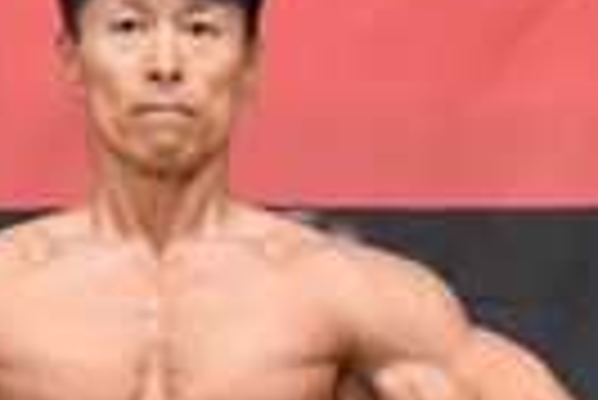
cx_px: 173
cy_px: 737
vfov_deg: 1.2
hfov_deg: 1.8
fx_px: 19556
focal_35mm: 1176
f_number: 5.6
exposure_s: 1/400
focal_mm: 135
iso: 6400
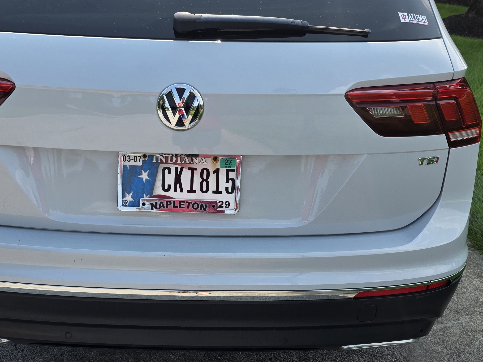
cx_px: 201
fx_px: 628
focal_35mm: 45
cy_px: 200
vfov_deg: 32.2
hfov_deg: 41.9
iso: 80
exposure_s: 1/2775
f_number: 1.7
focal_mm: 6.3
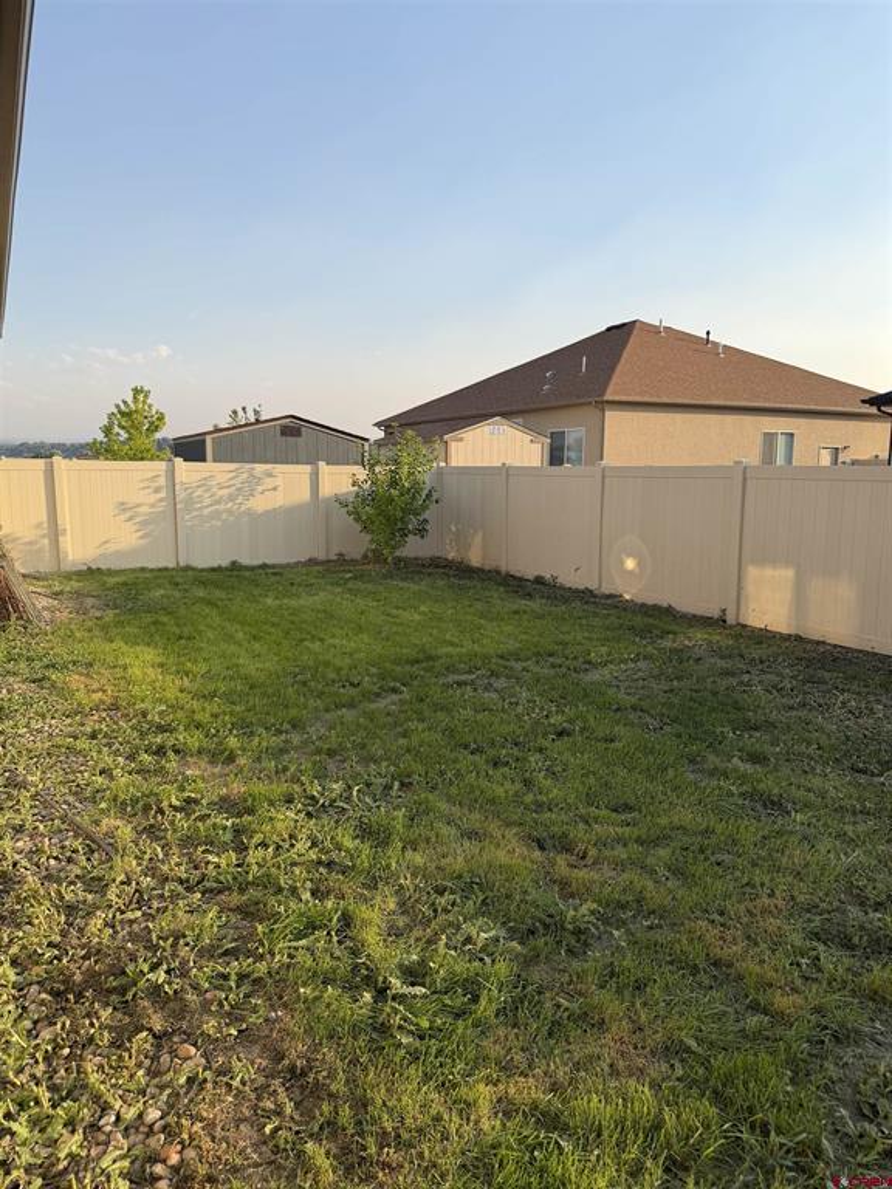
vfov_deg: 71.6
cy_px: 594
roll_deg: -0.7
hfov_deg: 56.8
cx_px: 446
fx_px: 825
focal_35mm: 24
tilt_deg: -8.4
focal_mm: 6.76
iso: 80
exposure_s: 1/2445
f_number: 1.78
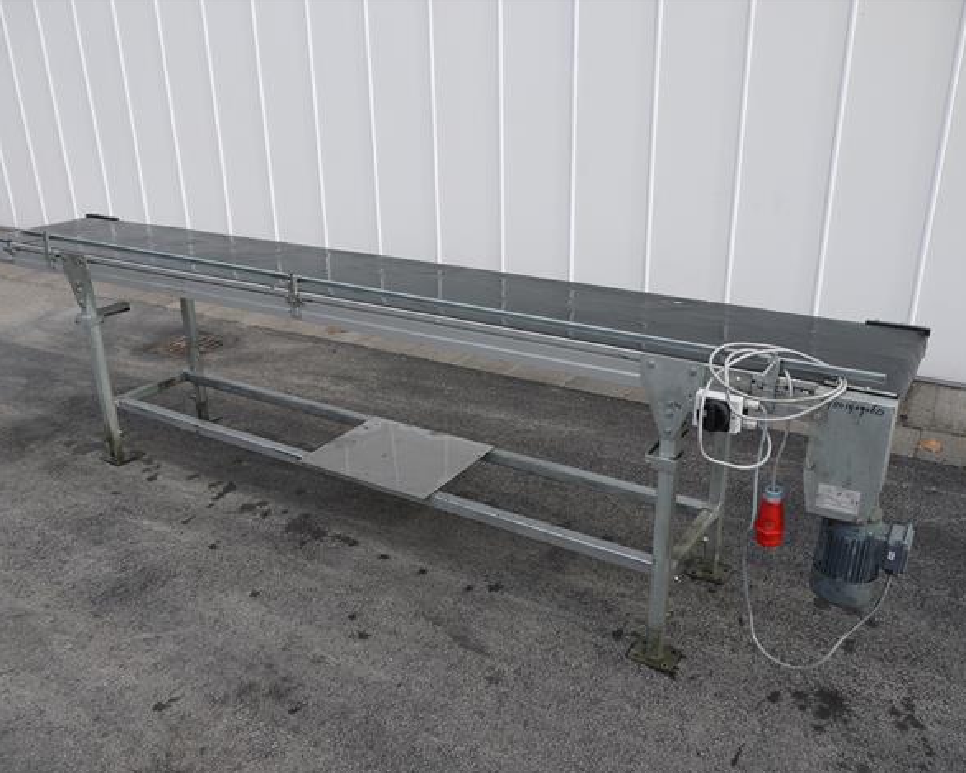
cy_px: 387
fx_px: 915
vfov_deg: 45.8
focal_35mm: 32
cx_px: 486
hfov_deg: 55.7
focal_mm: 15
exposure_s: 1/250
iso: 100
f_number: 5.6
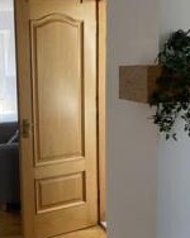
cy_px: 122
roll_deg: +2.9
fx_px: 415
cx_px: -1
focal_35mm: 59
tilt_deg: -8.4
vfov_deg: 32.0
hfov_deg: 24.5
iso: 50
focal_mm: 4.25
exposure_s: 1/121
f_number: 1.8
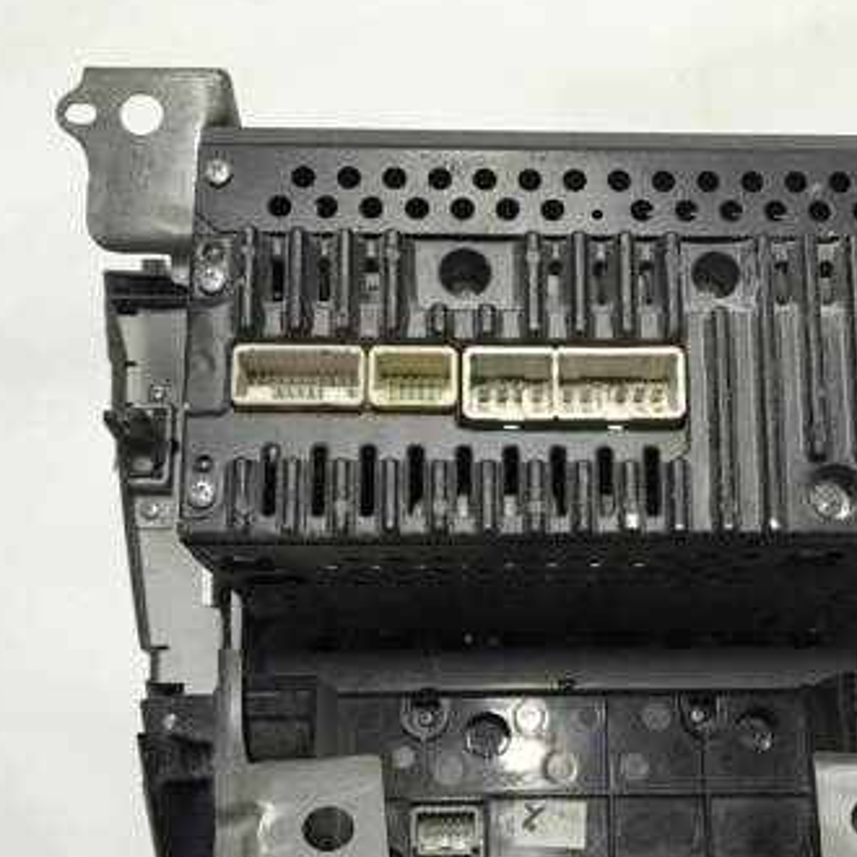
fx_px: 1344
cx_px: 566
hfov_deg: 35.0
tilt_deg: -78.7
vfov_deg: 35.0
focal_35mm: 48
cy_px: 565
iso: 32
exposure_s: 1/33
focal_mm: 3.99
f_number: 1.8
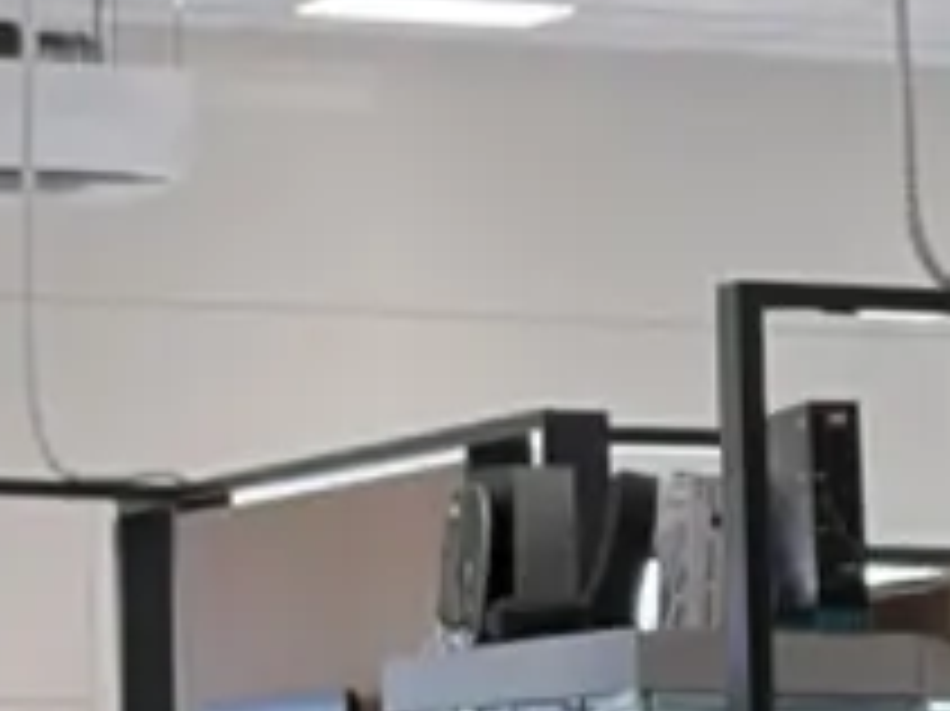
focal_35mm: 345
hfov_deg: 5.4
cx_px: 2900
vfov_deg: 4.2
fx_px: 9463
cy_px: 1786
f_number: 1.6
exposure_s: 1/222
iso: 100
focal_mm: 5.96
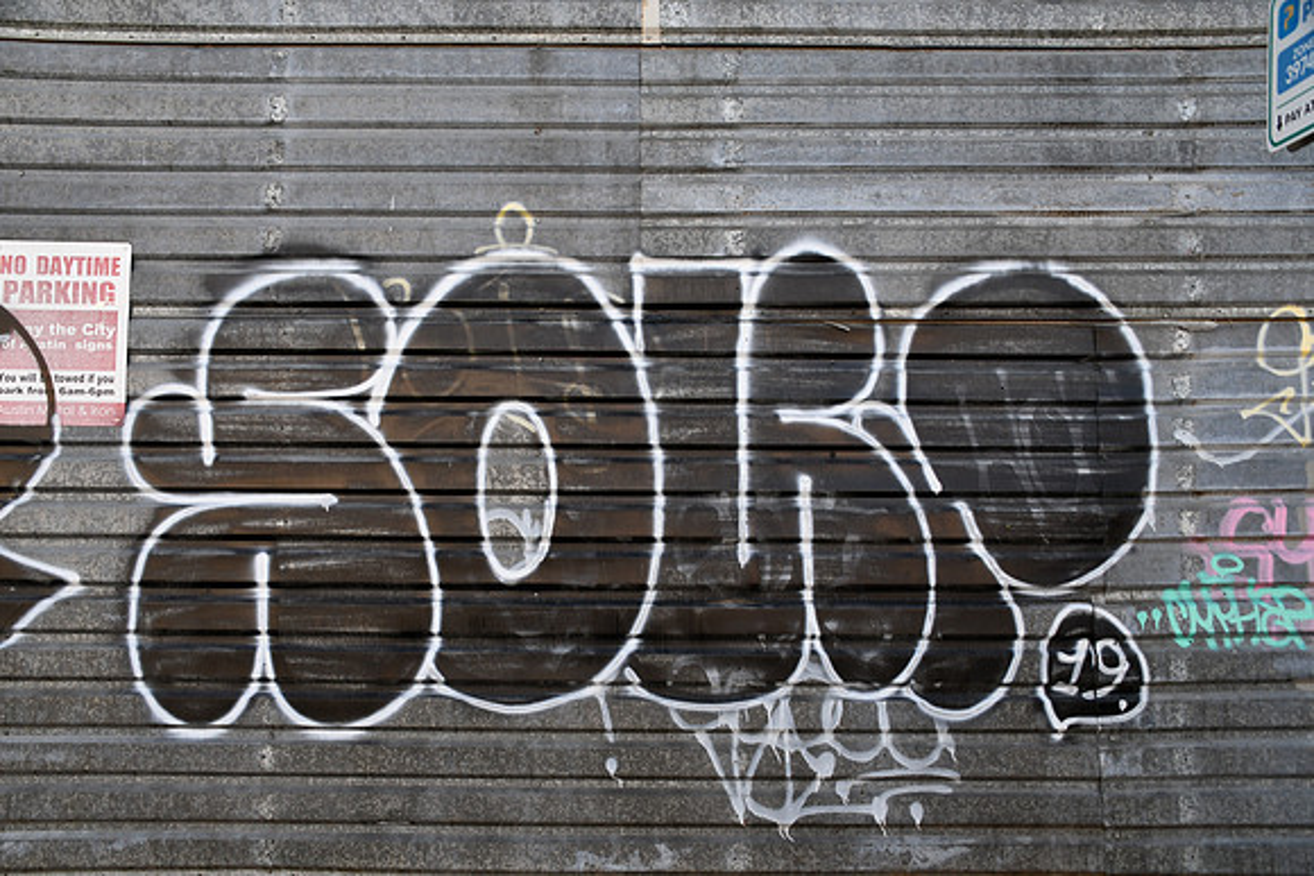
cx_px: 657
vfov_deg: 40.0
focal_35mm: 33
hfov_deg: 57.2
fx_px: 1205
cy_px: 438
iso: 220
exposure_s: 1/250
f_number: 5.6
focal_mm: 22
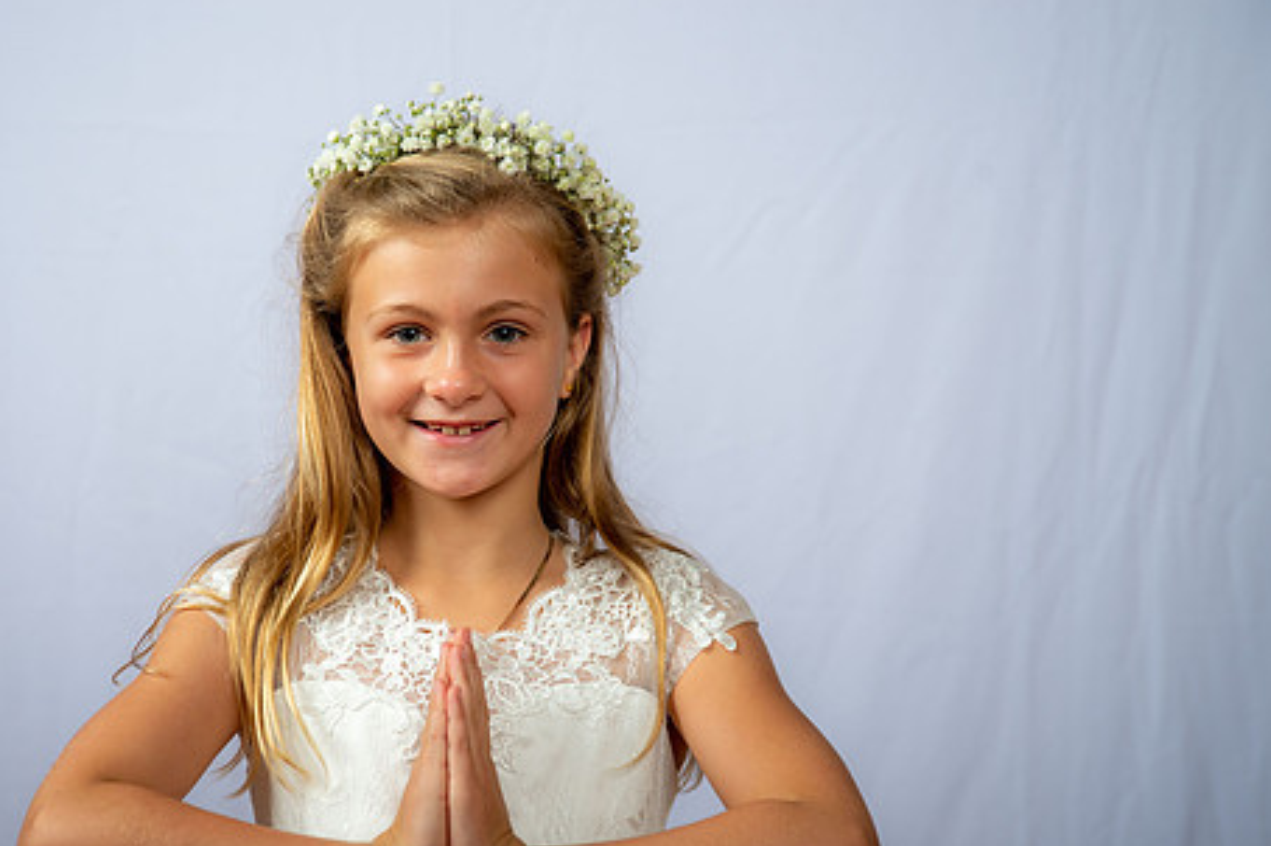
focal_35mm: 92
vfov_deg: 14.8
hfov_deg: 22.1
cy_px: 527
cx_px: 487
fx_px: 3246
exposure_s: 1/200
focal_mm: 72
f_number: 6.3
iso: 250
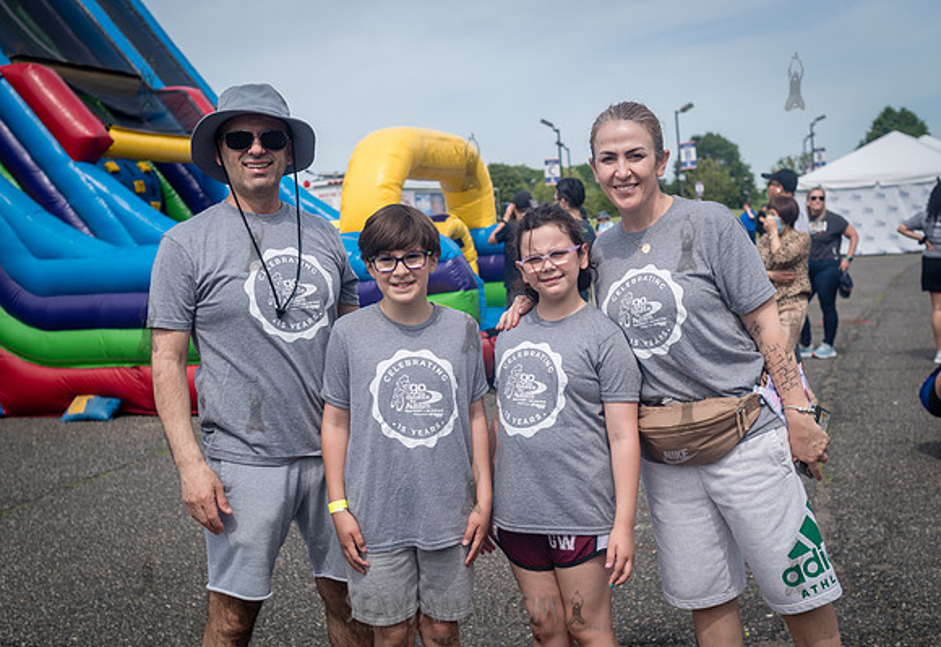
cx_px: 471
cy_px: 356
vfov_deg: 30.0
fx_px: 1209
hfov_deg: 42.5
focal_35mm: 46
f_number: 4
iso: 200
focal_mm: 35
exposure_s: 1/2000
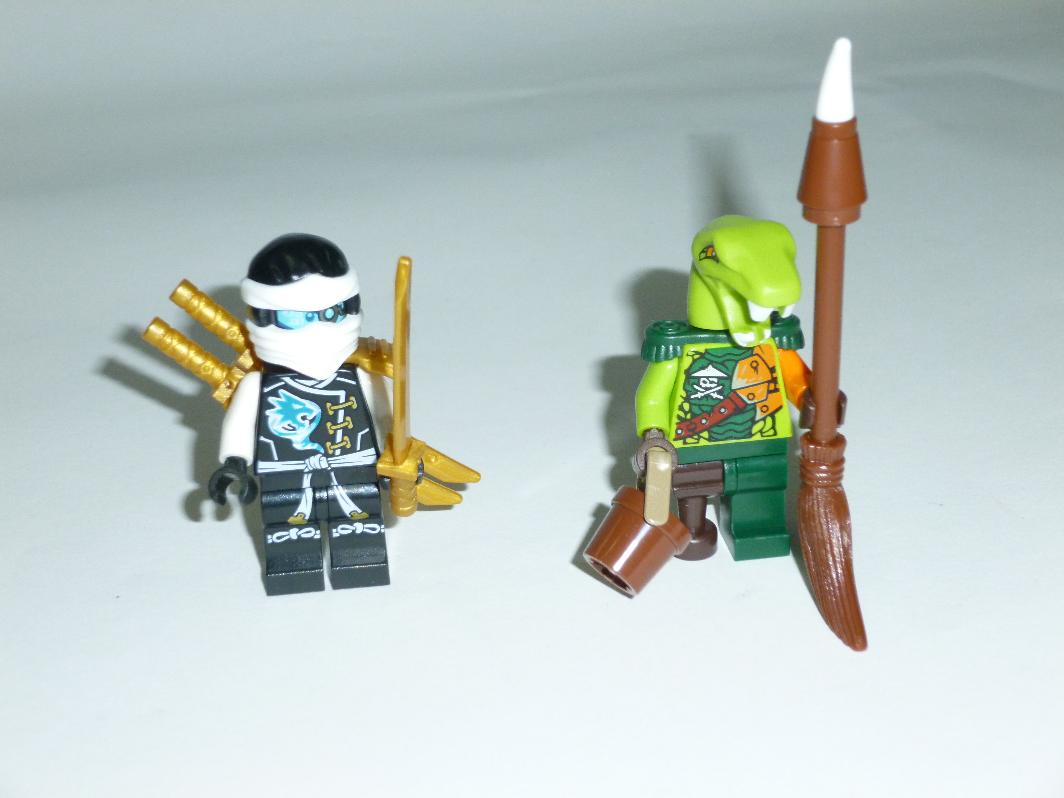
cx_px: 532
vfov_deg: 24.4
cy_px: 399
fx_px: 1844
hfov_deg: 32.2
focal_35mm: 60
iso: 250
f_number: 4.3
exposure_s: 1/60
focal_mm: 10.7
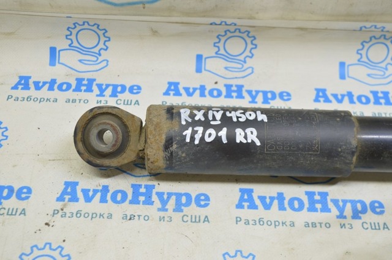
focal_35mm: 48
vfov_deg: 28.0
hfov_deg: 41.2
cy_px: 130
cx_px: 196
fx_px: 522
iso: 400
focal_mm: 32
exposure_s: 1/20
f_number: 5.6
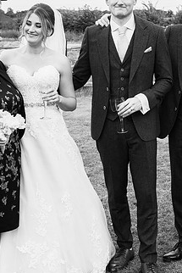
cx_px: 123
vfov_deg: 25.5
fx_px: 598
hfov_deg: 17.2
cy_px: 92
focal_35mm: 79
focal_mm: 24
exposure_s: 1/500
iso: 200
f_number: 5
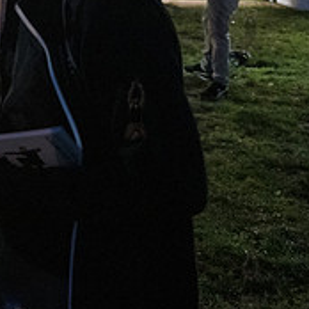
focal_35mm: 68
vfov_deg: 24.5
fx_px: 687
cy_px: 22
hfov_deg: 22.6
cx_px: -94
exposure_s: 1/100
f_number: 2.8
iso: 5000
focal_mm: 24
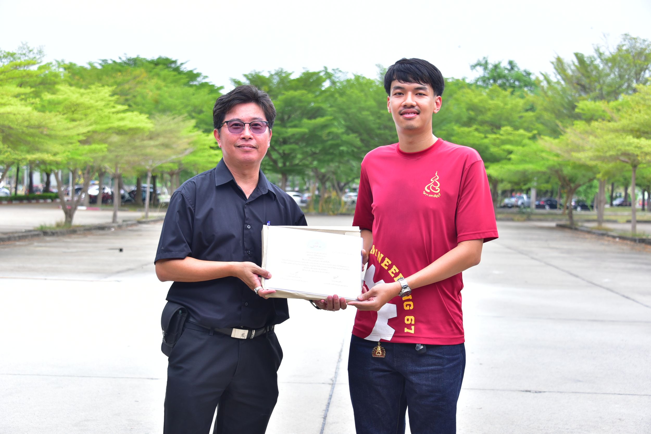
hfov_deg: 32.4
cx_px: 326
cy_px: 217
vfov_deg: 21.9
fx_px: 1122
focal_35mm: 62
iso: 320
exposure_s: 1/250
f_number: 5.6
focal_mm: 62
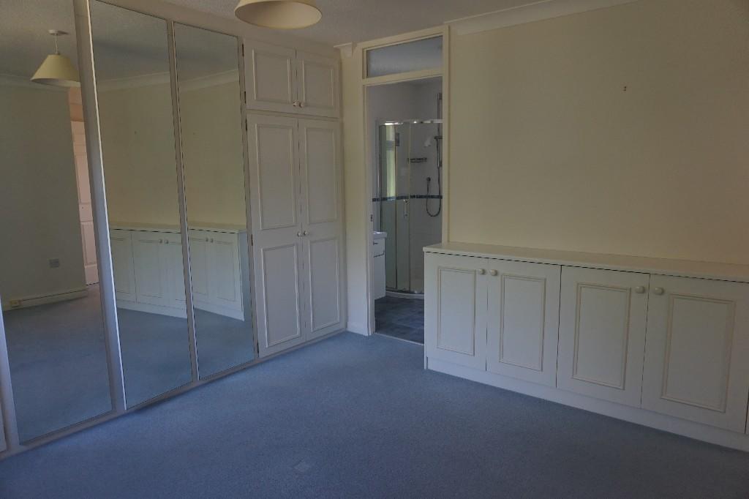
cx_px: 374
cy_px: 250
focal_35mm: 24
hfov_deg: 73.8
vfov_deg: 53.1
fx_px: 499
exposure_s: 1/160
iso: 500
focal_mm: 16
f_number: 4
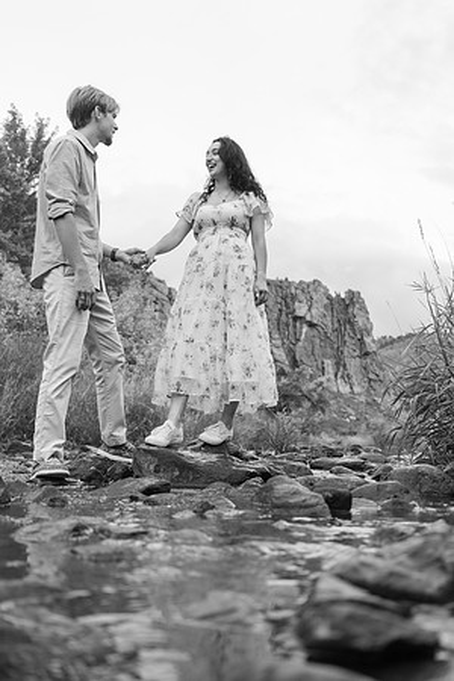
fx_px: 662
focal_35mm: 35
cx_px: 227
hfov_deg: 37.9
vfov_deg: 54.4
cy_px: 340
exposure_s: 1/250
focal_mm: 35
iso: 250
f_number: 2.8
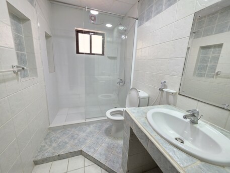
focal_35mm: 13
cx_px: 115
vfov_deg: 89.9
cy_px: 86
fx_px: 86
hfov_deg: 106.2
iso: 250
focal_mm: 2.2
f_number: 1.9
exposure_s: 1/100
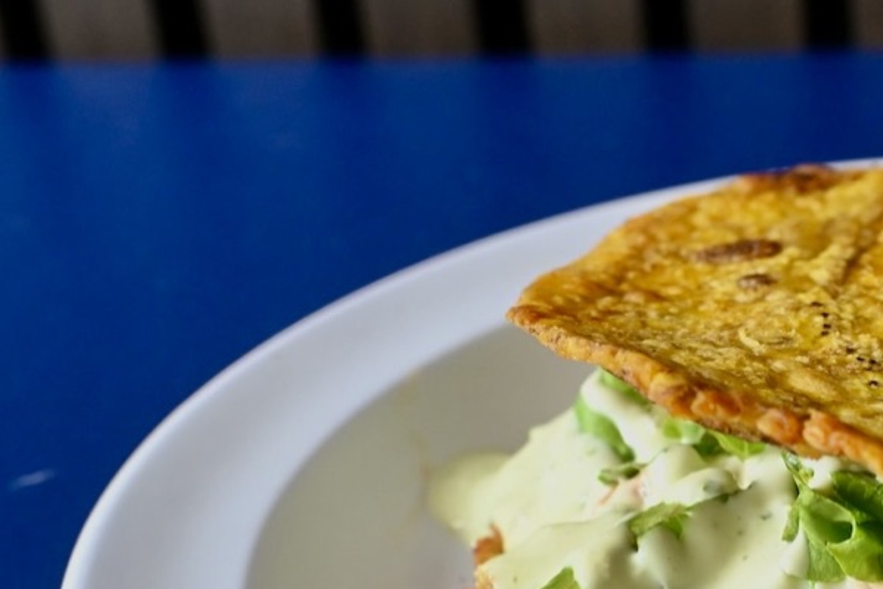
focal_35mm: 82
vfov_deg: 16.2
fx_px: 2012
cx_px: 1009
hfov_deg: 23.1
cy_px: 641
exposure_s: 1/80
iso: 1600
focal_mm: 35
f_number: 5
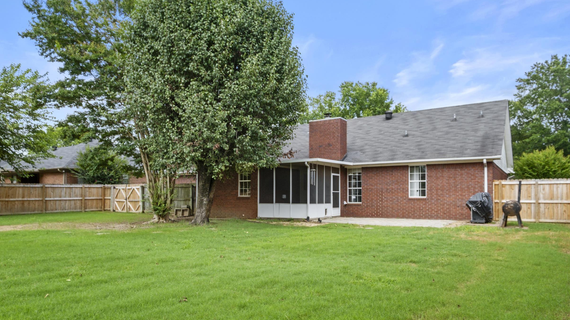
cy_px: 191
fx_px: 378
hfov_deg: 74.0
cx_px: 277
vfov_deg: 45.7
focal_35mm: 25
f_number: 8
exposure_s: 1/80
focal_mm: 15.1
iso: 400
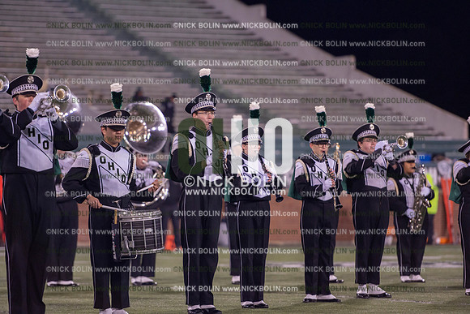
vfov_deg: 6.9
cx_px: 235
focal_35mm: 200
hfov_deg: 10.3
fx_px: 2612
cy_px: 157
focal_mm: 200
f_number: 2.8
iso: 2500
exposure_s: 1/1250
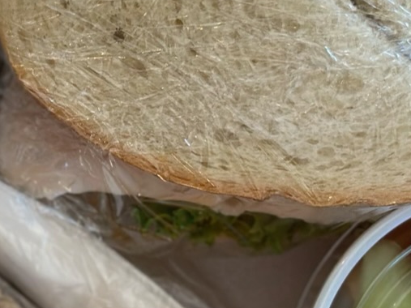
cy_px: 87
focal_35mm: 194
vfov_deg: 7.6
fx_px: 2303
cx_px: -52
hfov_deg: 10.1
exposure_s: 1/197
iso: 80
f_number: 1.78
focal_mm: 6.86
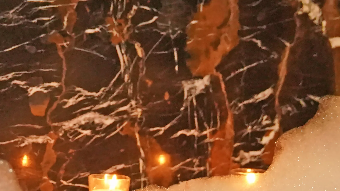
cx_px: 126
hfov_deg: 12.5
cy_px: 8
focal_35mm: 172
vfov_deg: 7.0
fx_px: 1550
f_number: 2.8
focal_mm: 34
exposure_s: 1/200
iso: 4000
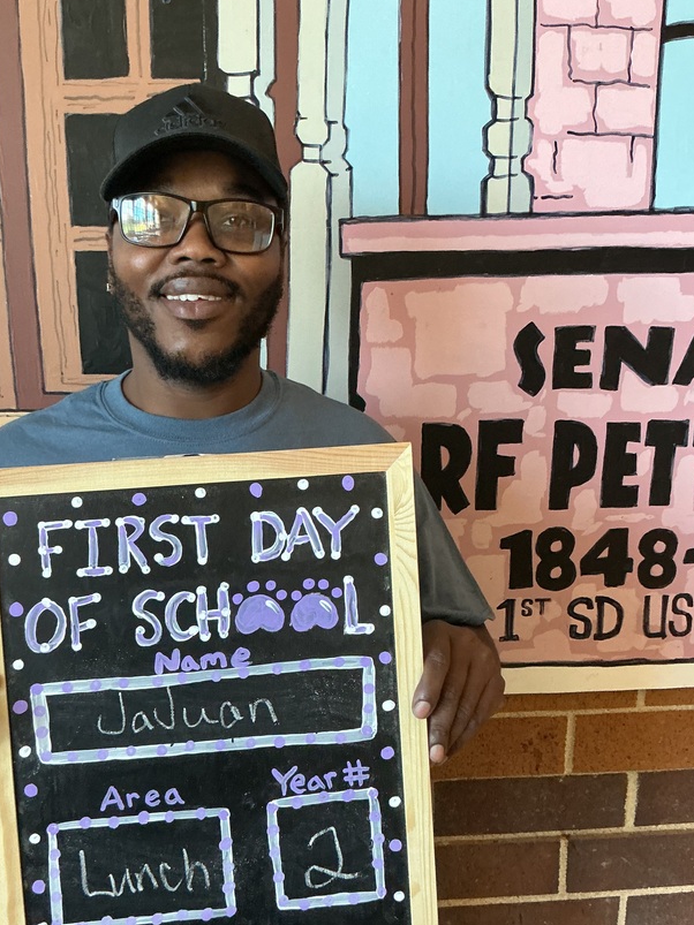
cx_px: 267
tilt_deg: -15.2
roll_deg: +0.3
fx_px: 989
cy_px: 526
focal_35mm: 37
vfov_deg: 50.0
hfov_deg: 38.5
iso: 250
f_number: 1.8
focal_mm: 3
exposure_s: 1/60
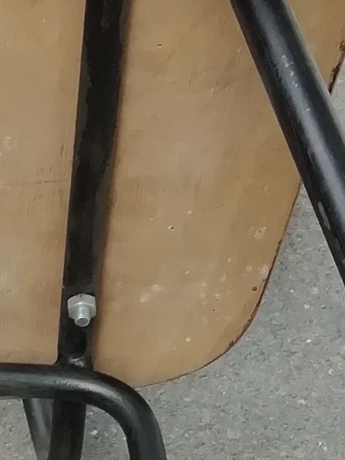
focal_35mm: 144
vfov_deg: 13.6
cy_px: 432
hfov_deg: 10.0
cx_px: -164
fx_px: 1914
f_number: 2.2
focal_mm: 3.46
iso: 50
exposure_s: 1/321
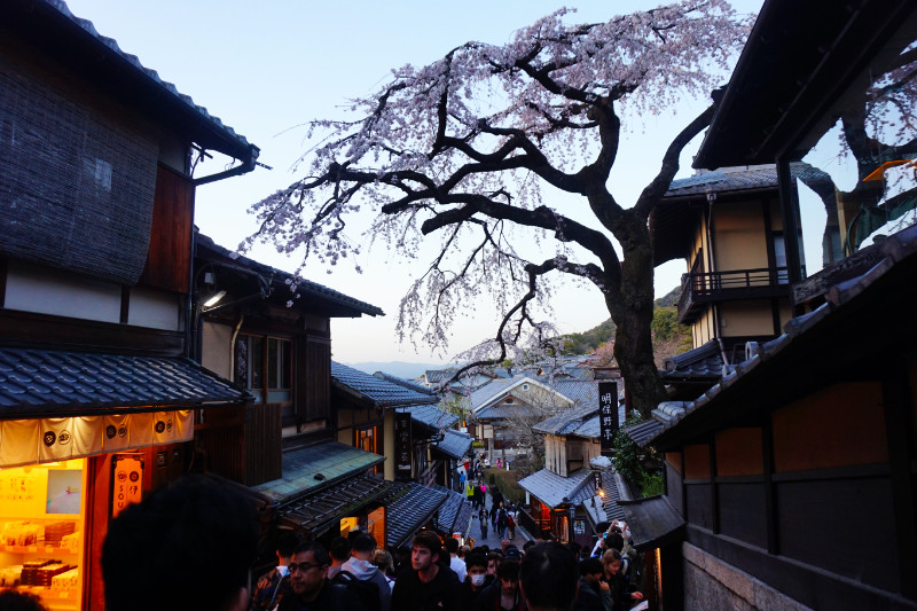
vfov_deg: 53.1
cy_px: 306
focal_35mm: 24
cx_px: 458
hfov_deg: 73.8
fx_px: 611
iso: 160
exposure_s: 1/60
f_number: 4
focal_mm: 16
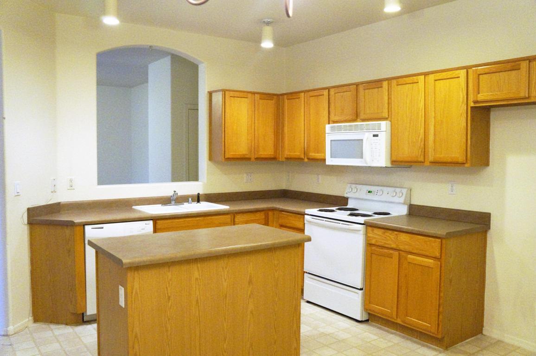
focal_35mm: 30
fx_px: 446
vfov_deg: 43.5
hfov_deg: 62.0
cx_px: 268
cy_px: 178
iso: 2500
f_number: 4
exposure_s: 1/160
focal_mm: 20
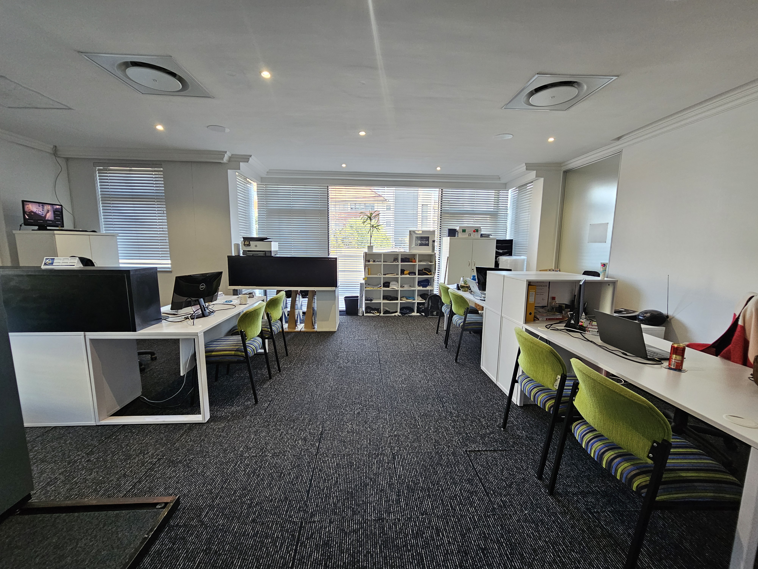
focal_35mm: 13
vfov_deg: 89.9
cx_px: 379
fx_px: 285
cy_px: 284
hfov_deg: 106.2
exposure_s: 1/50
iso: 160
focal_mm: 2.2
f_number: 2.2
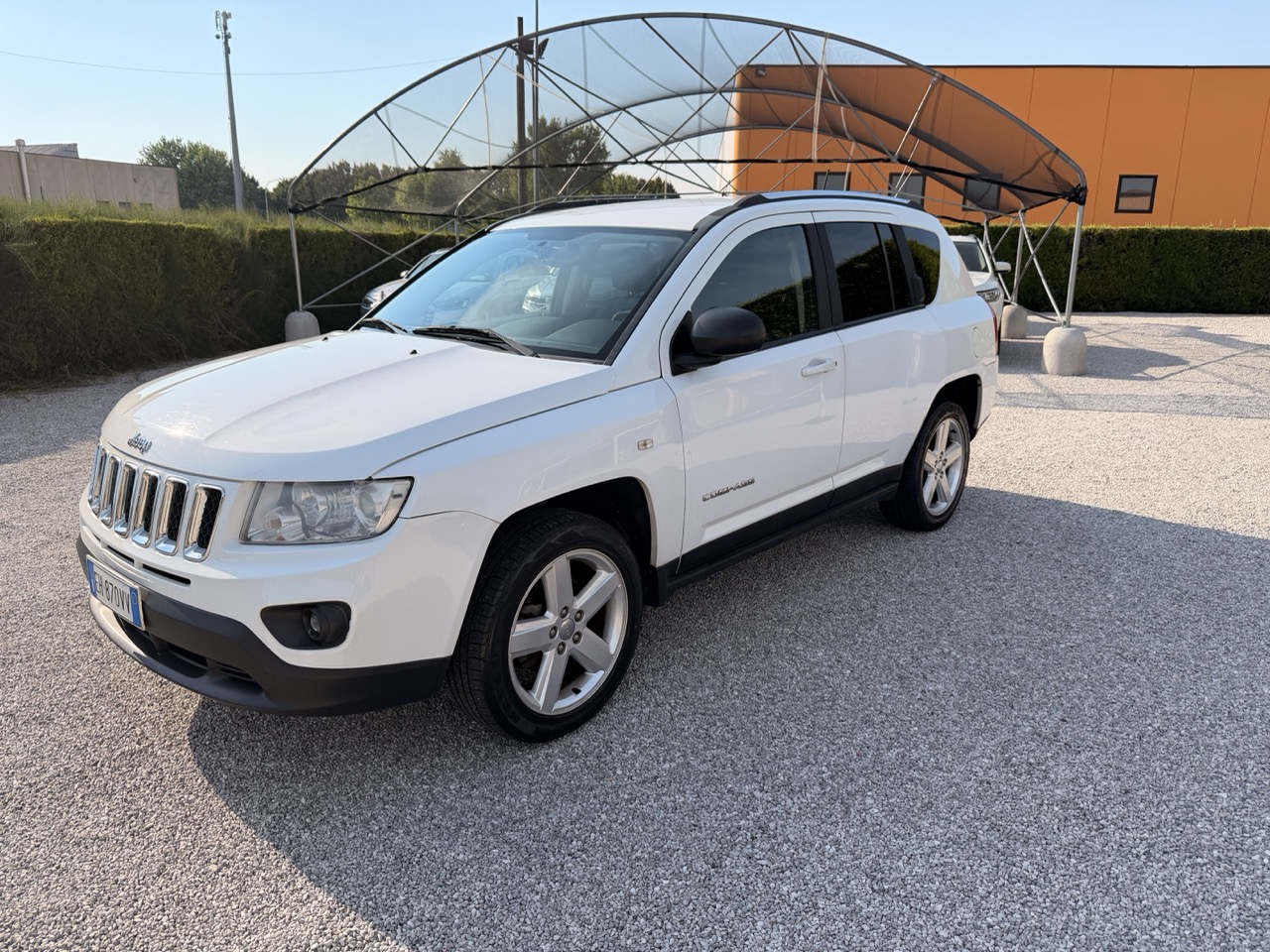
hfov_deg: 71.6
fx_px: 881
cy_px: 476
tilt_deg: -14.8
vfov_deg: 56.8
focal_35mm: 24
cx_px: 635
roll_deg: -1.0
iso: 100
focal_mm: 6.76
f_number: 1.78
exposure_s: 1/5319
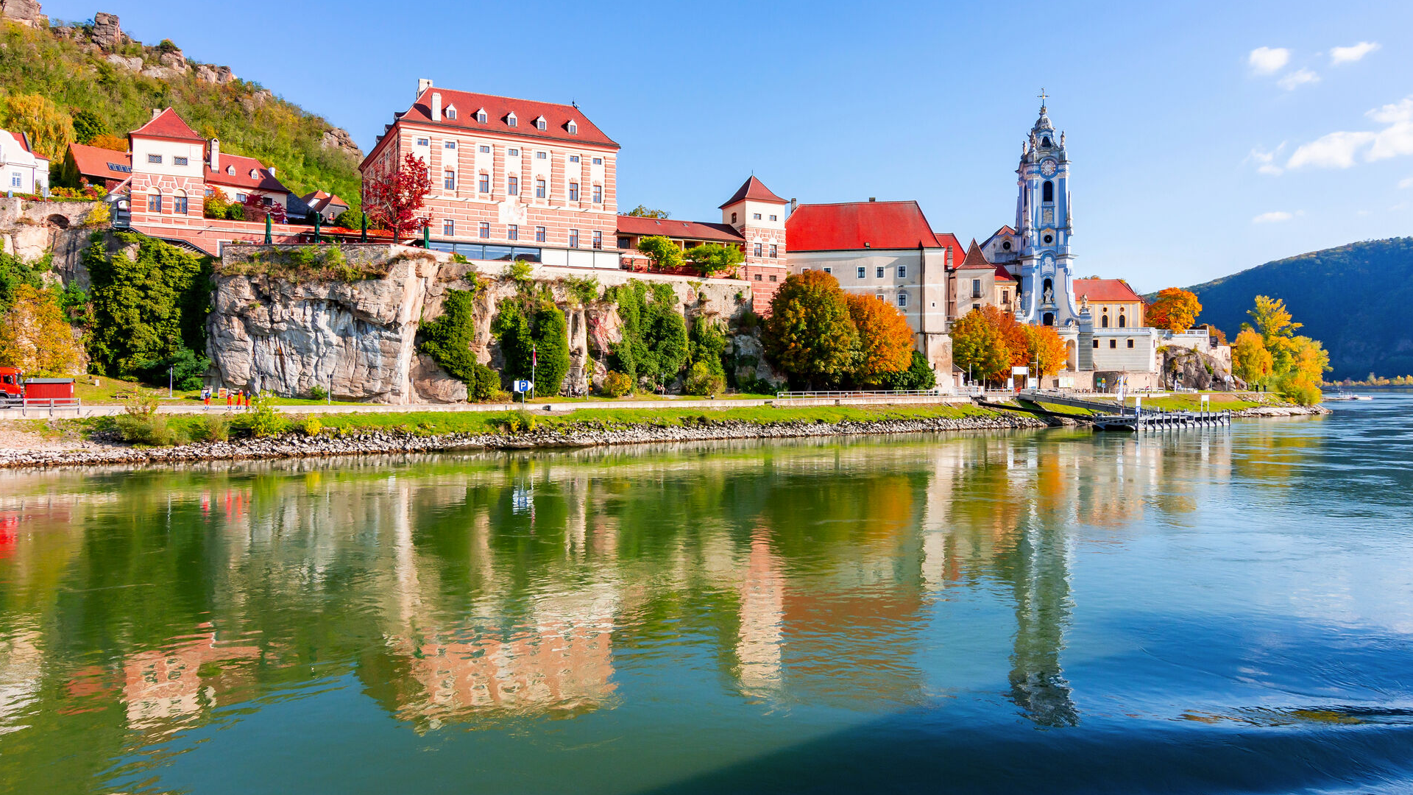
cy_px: 334
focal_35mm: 25
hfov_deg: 75.0
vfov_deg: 46.6
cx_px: 732
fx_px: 920
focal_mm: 15
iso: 320
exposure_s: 1/640
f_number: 11
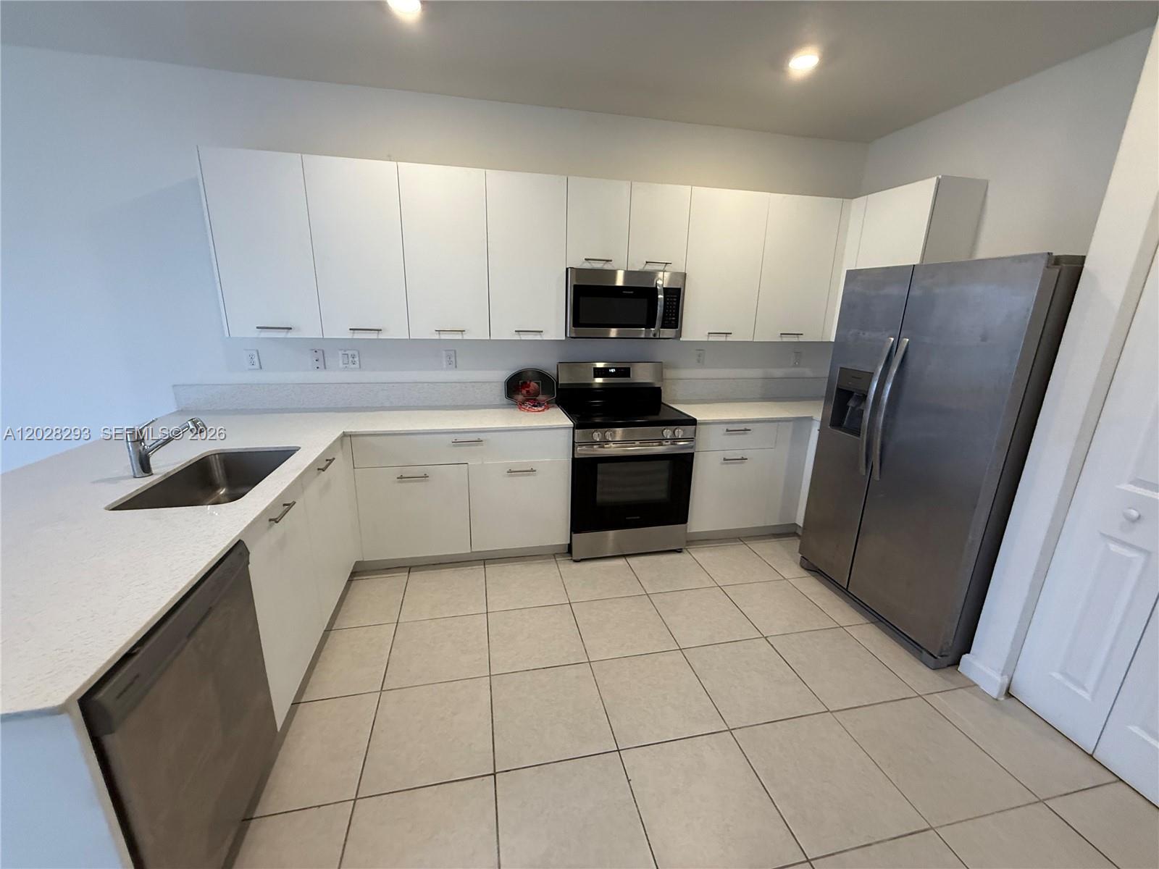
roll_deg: -0.5
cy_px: 434
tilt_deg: -13.6
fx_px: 469
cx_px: 580
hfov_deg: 102.1
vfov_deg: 85.7
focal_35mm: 14
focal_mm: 2.22
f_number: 2.2
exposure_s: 1/120
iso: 320
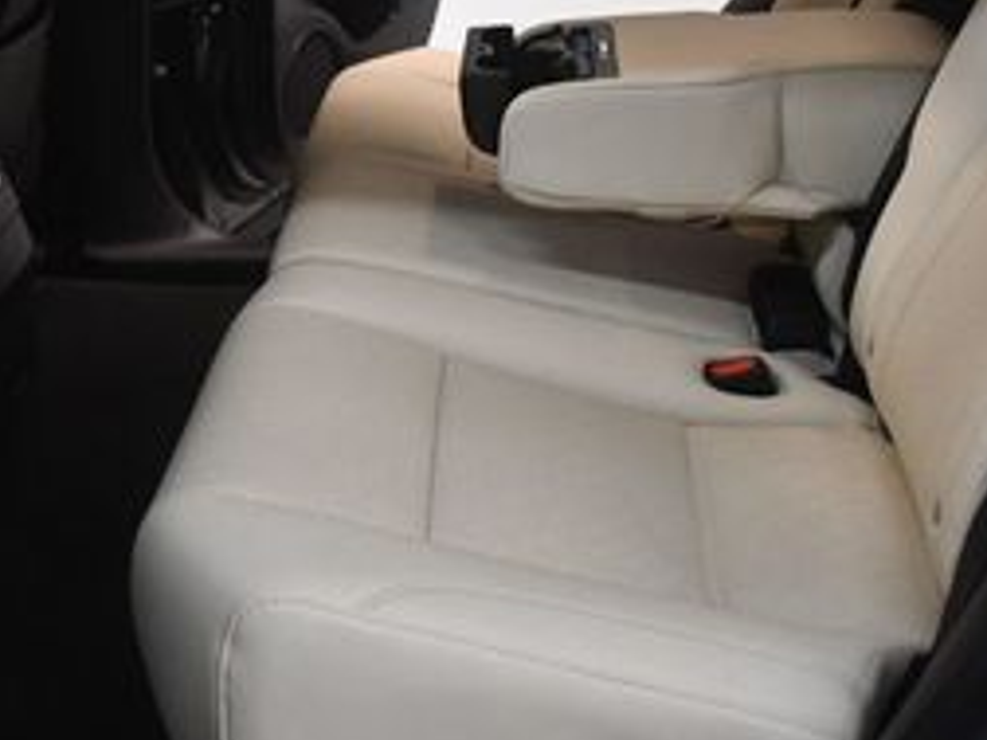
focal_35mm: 66
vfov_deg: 21.7
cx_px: 247
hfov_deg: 28.9
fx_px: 1882
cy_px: 70
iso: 2000
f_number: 3.5
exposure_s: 1/125
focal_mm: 18
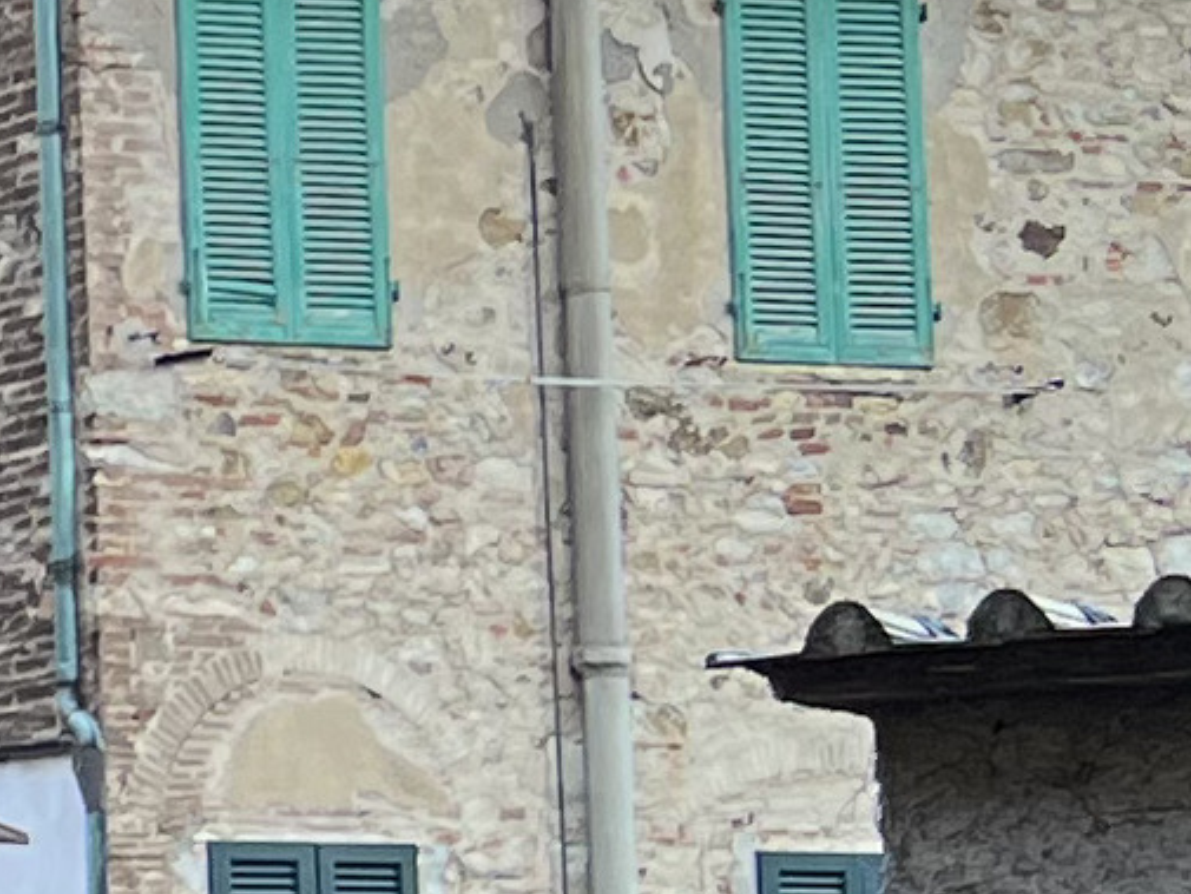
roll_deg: +0.5
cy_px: 785
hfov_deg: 7.7
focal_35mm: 206
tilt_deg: +5.2
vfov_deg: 7.2
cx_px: -2976
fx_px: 7089
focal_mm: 5.7
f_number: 1.5
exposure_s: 1/355
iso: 50
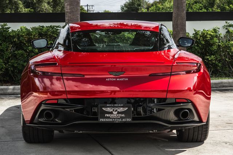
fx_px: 597
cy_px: 68
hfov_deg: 22.1
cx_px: 116
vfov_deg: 14.8
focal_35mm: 92
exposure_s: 1/125
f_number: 8
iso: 200
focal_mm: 66
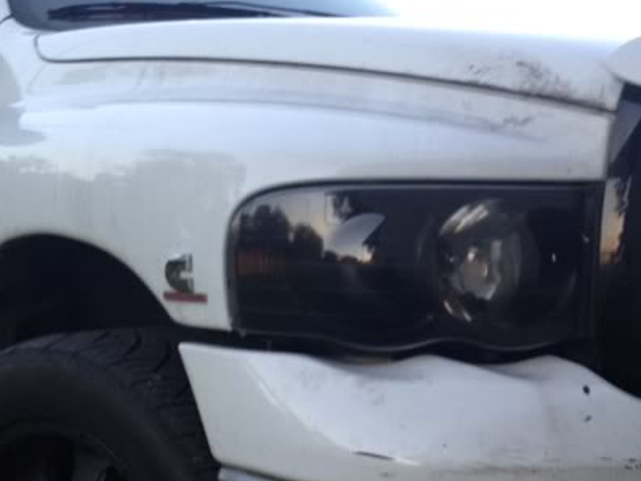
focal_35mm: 56
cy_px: 316
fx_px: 1037
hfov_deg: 34.2
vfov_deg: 26.0
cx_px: 388
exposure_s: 1/20
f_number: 2.4
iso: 125
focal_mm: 4.3
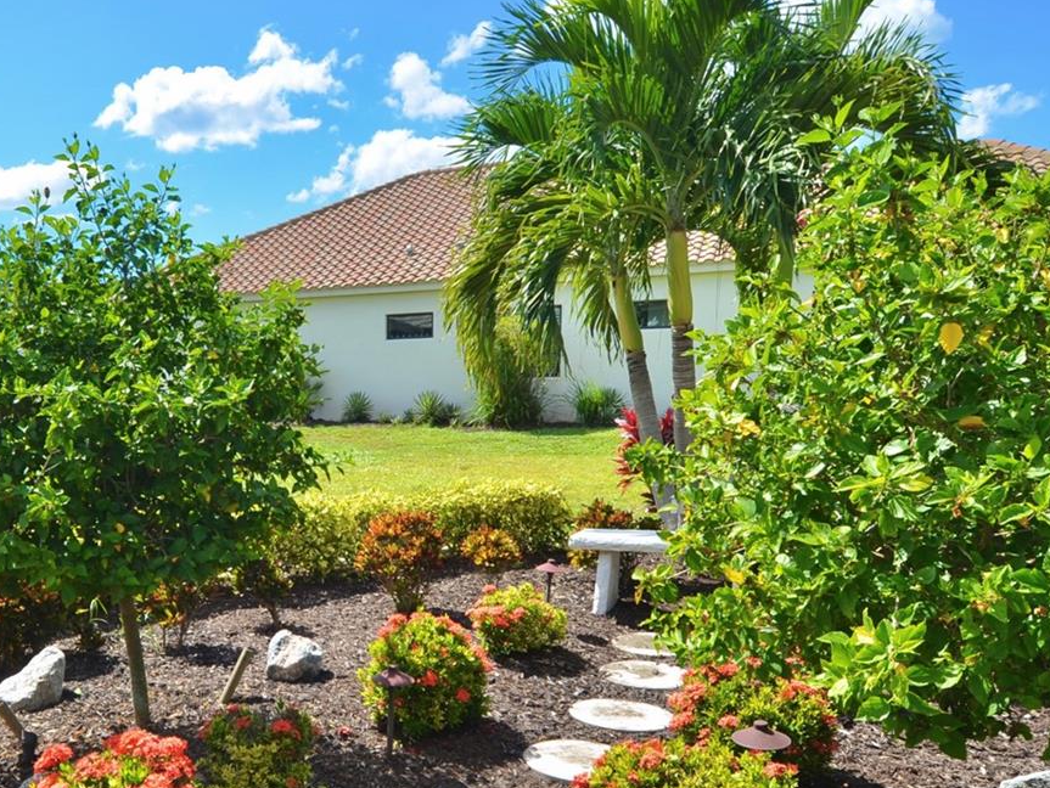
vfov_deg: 43.6
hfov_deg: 54.1
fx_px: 971
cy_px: 522
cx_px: 257
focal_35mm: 32
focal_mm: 12
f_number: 8
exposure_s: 1/250
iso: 100
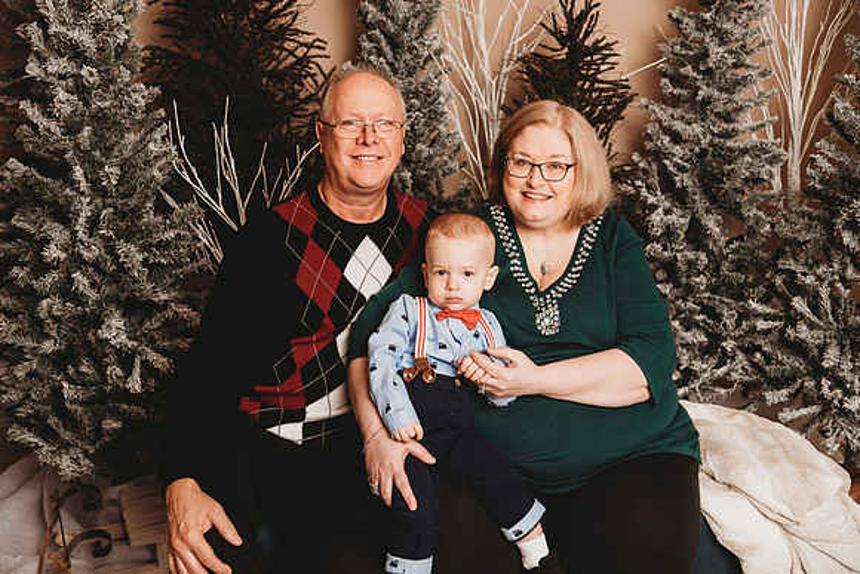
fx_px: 956
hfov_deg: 48.4
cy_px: 287
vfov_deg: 33.4
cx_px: 430
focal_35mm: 40
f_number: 4
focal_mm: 40
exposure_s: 1/160
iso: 100
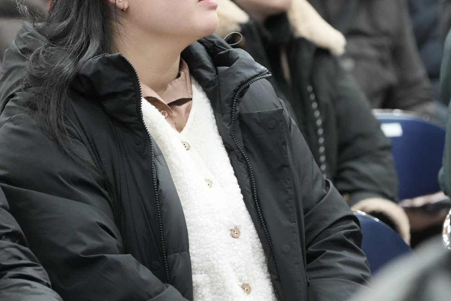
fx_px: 3821
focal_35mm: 305
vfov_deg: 4.5
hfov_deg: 6.7
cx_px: 49
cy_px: 73
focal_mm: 168
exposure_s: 1/160
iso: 6400
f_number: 4.5
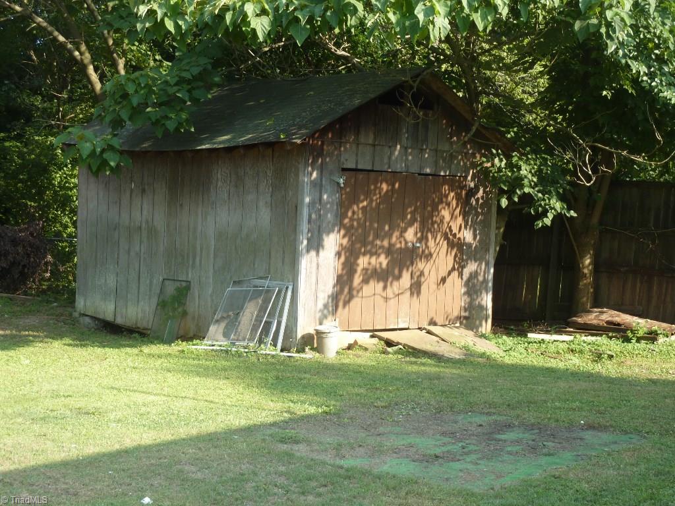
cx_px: 338
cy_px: 253
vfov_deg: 24.8
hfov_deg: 32.7
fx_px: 1150
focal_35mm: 59
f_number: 3.9
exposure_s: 1/125
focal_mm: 9.7
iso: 80
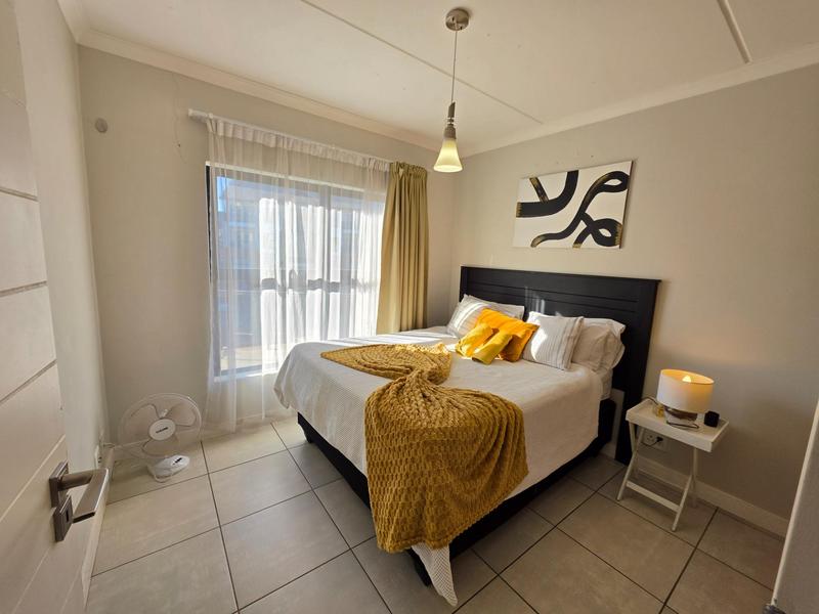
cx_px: 410
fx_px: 308
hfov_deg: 106.2
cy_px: 307
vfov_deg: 89.9
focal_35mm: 13
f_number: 1.9
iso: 32
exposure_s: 1/322
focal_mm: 2.2
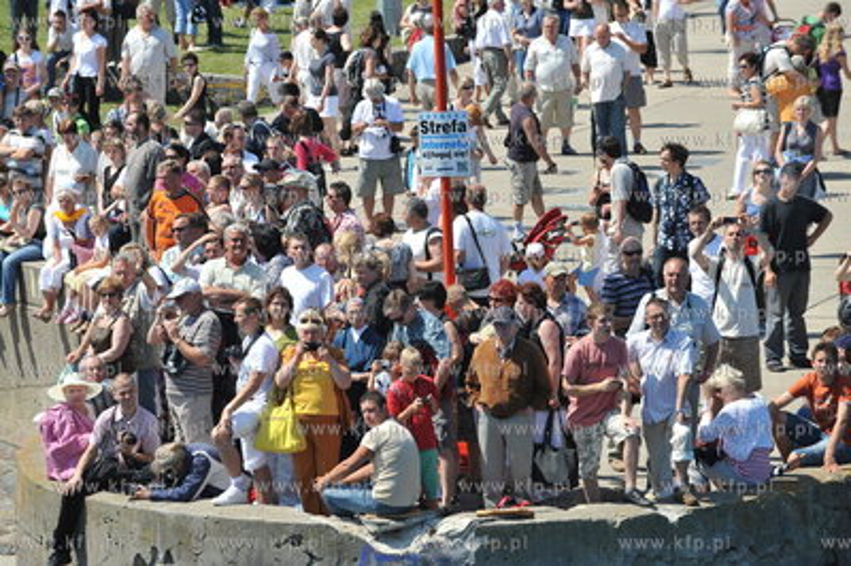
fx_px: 4724
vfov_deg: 6.9
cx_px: 426
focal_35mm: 200
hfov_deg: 10.3
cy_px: 283
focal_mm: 200
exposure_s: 1/1000
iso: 400
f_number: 8
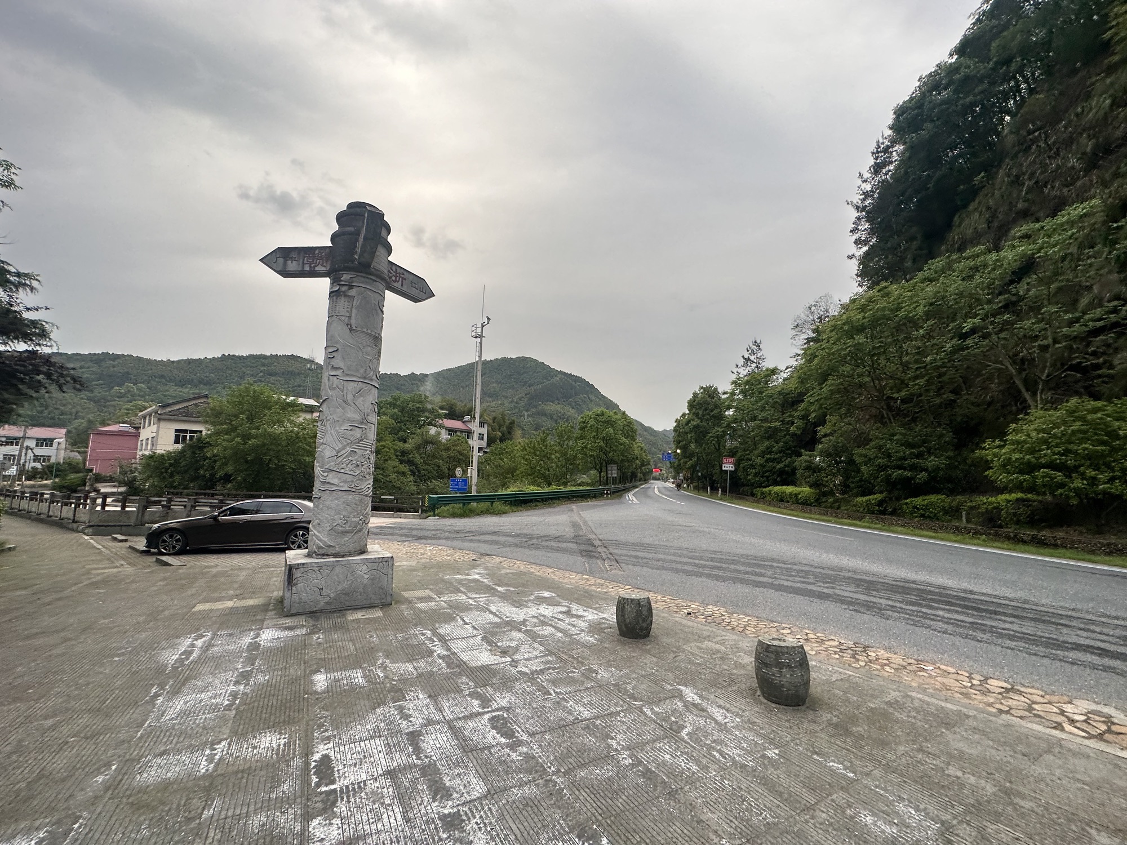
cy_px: 422
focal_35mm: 14
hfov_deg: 102.1
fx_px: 456
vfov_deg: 85.7
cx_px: 564
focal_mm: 2.22
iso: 40
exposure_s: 1/138
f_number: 2.2
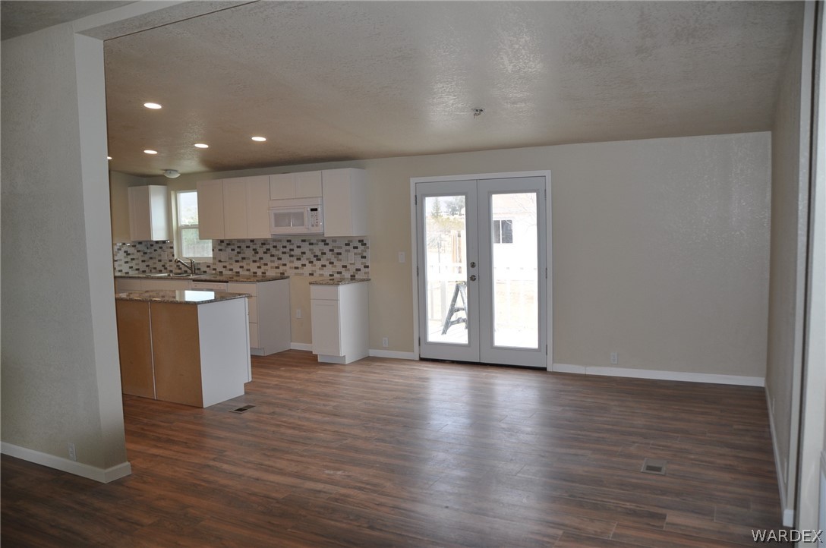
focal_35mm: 27
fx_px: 619
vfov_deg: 47.8
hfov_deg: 67.5
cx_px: 413
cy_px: 274
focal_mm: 18
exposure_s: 1/200
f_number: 3.5
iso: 280
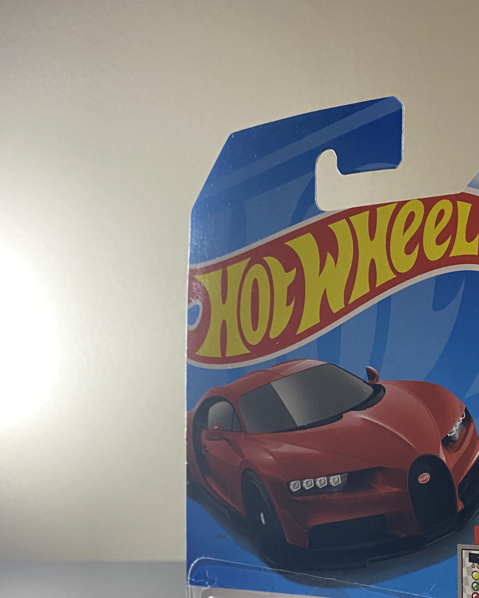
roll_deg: +0.6
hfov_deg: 30.9
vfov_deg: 38.0
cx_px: 414
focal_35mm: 47
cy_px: 483
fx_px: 833
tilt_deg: -6.7
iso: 320
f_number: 1.8
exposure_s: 1/40
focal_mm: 4.25
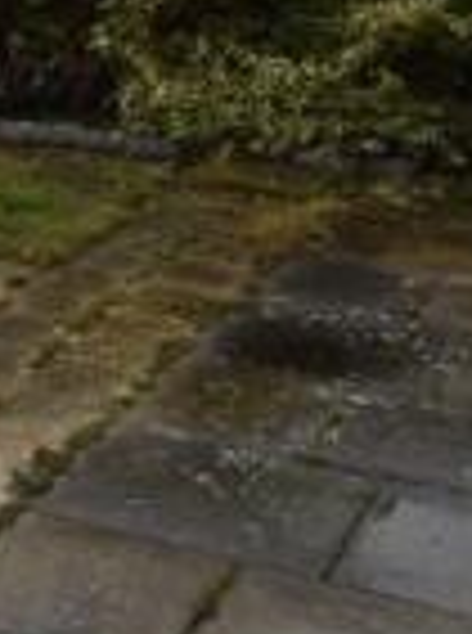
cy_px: -119
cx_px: -526
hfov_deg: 13.8
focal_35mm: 87
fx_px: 1593
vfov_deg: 21.0
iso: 400
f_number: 6.3
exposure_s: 1/80
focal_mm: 13
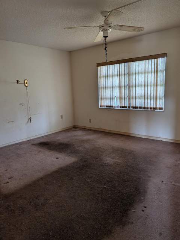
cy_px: 120
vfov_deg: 71.5
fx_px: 166
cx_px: 90
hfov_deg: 56.9
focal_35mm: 24
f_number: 1.68
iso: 98
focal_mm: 6.9
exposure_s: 1/292
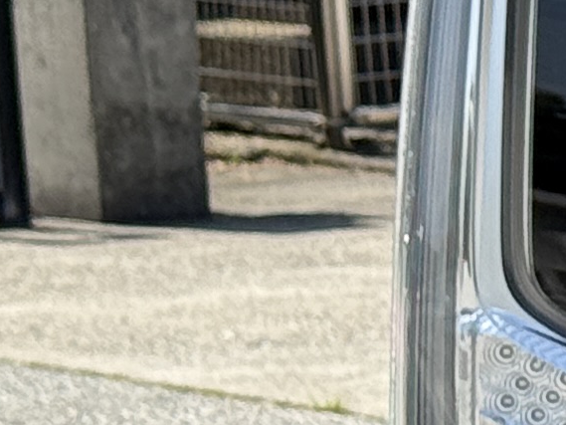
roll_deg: +1.3
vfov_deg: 4.3
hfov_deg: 5.5
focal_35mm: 340
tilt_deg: -11.7
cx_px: 1541
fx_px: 5560
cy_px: 721
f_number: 1.78
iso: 80
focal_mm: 6.76
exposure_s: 1/2762
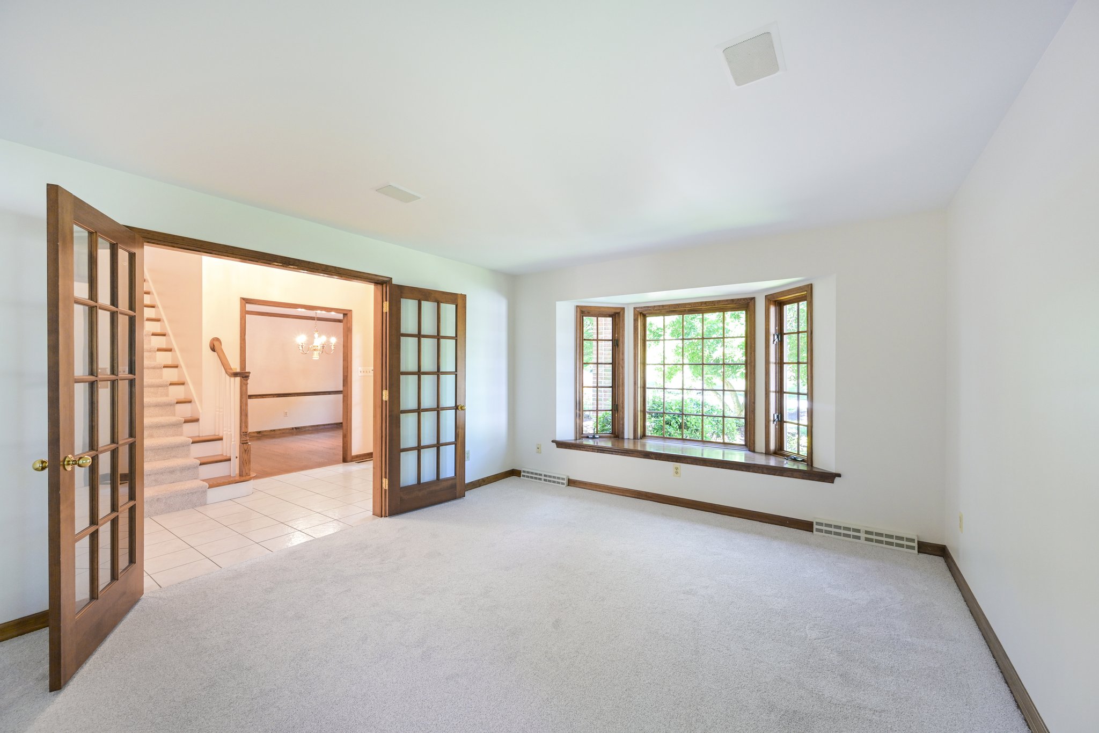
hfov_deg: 104.3
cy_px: 366
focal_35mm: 14
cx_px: 550
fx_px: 427
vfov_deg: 81.2
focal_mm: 14
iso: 400
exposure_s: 1/5
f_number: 8
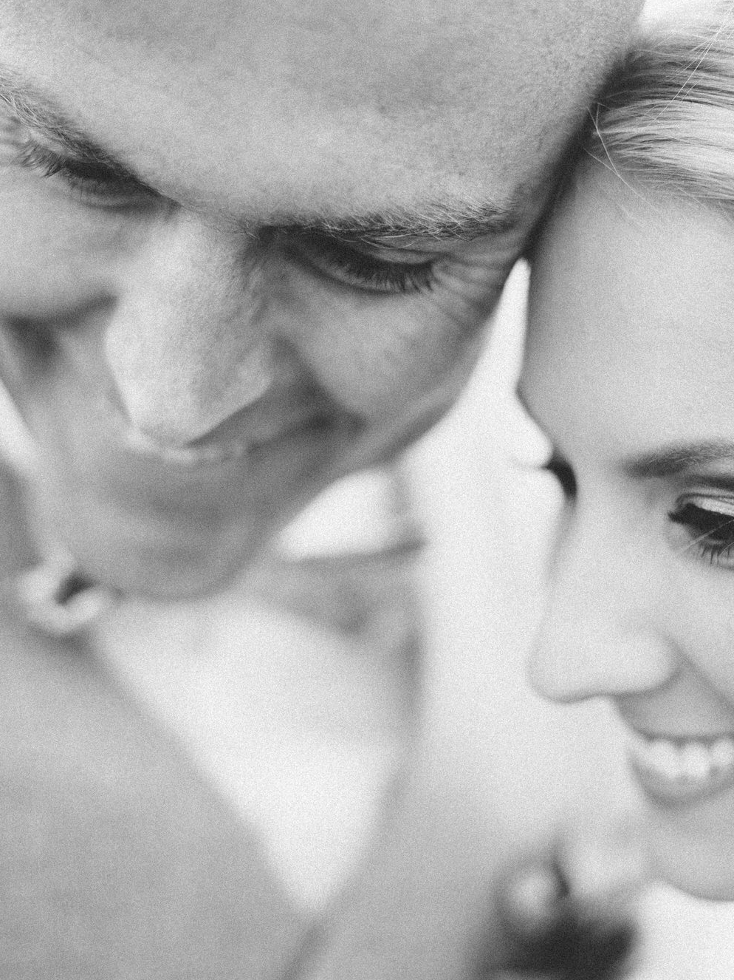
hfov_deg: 25.2
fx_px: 1640
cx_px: 365
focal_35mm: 58
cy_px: 518
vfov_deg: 33.2
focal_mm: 50
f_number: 2
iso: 500
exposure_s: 1/200
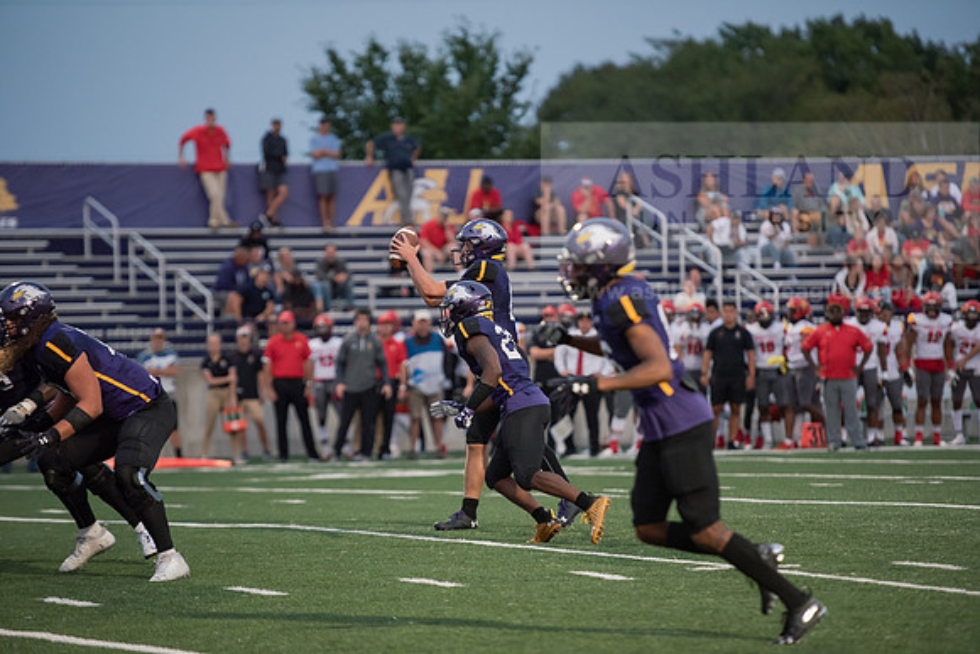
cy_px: 327
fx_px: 5037
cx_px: 490
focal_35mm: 185
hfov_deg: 11.1
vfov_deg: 7.4
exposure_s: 1/800
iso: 2500
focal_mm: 185
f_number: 2.8
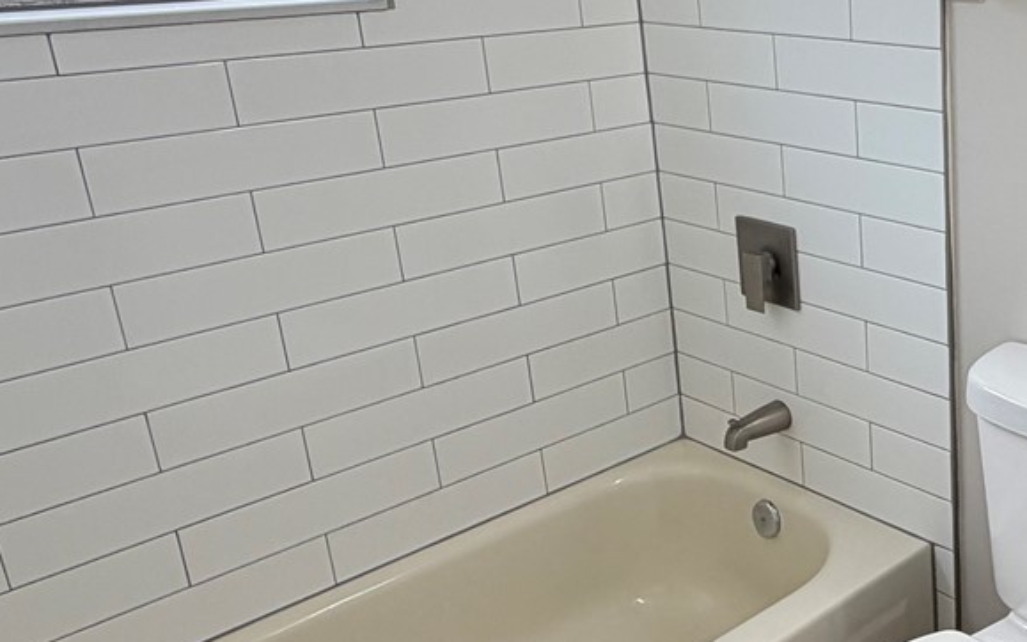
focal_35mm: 41
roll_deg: +0.6
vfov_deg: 31.2
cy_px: 268
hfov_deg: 42.0
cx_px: 1018
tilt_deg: -17.7
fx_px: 1148
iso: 80
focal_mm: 2.22
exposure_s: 1/120
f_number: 2.2
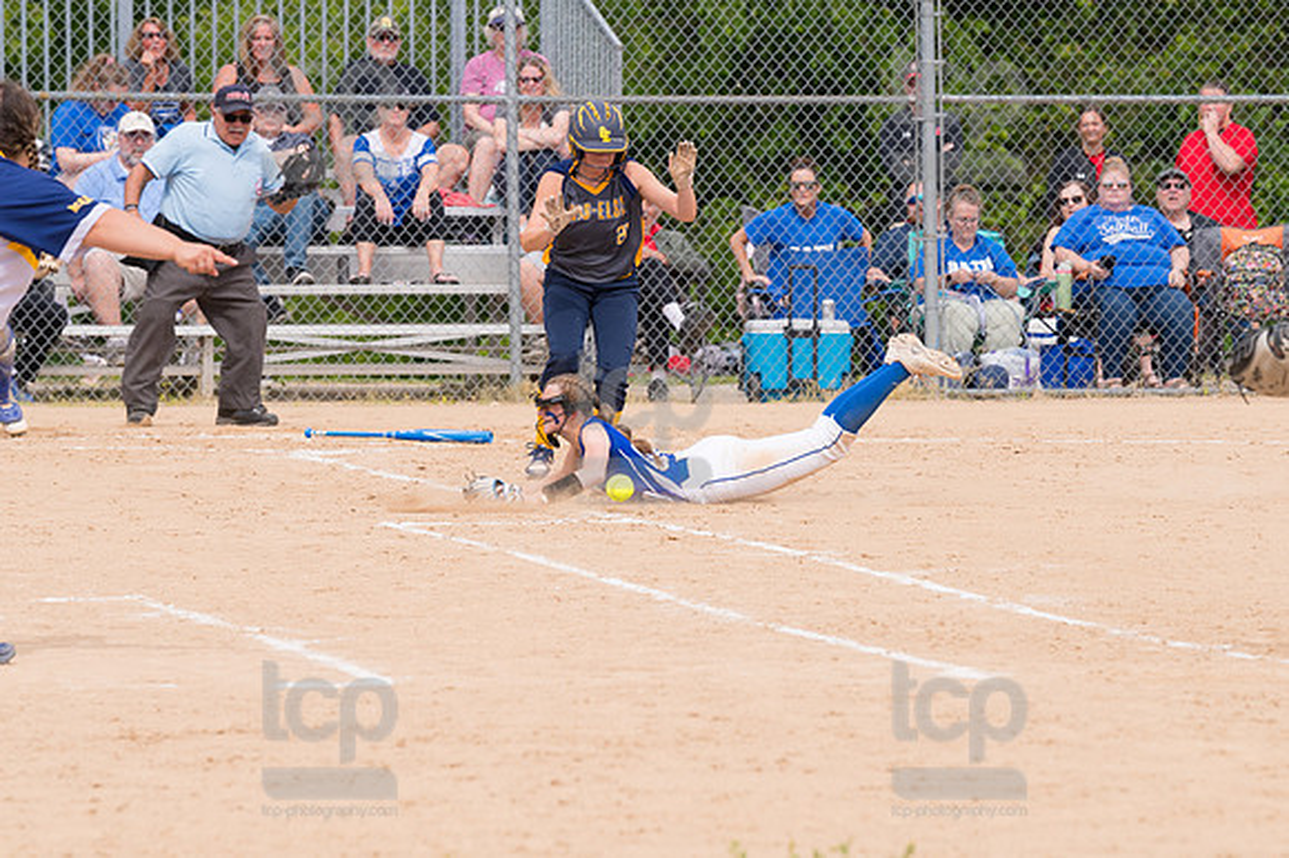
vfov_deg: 4.6
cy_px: 429
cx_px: 644
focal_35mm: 300
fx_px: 10735
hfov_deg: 6.9
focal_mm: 200
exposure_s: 1/1600
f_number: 5.6
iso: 320
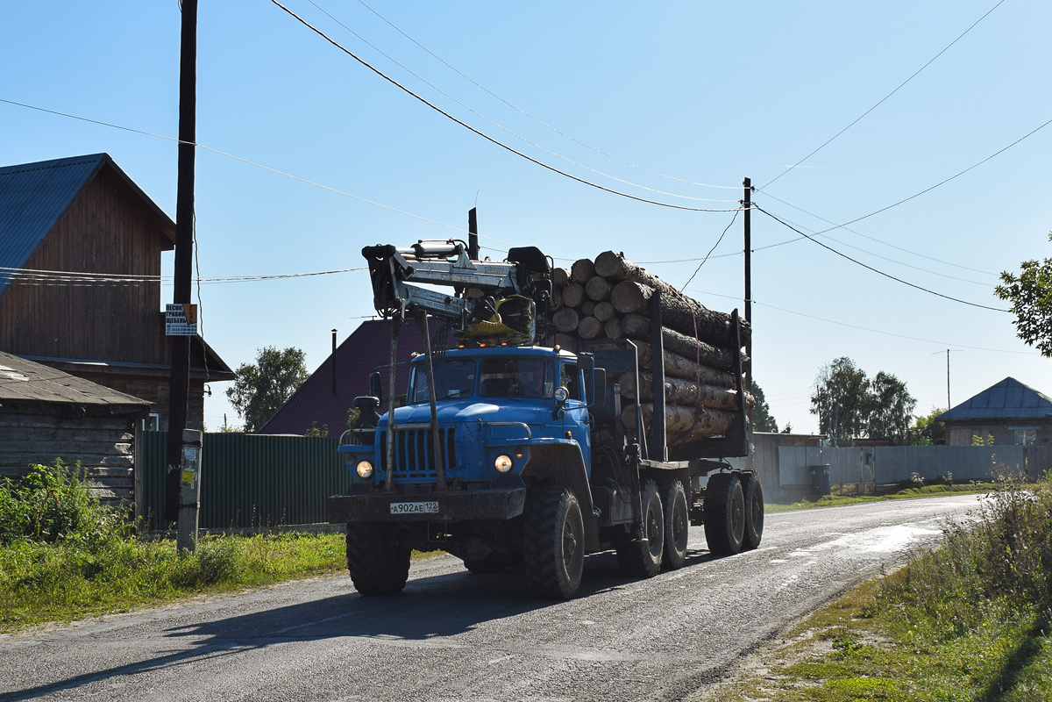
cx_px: 526
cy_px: 351
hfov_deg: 47.9
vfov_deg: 33.0
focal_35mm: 40
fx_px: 1183
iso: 200
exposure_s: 1/1000
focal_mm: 27
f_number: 7.1
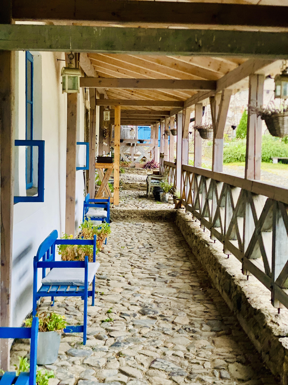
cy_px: 192
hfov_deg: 28.0
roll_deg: -2.4
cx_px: 144
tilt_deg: -3.4
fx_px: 577
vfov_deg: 36.8
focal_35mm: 52
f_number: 2
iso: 80
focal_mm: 6
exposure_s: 1/122
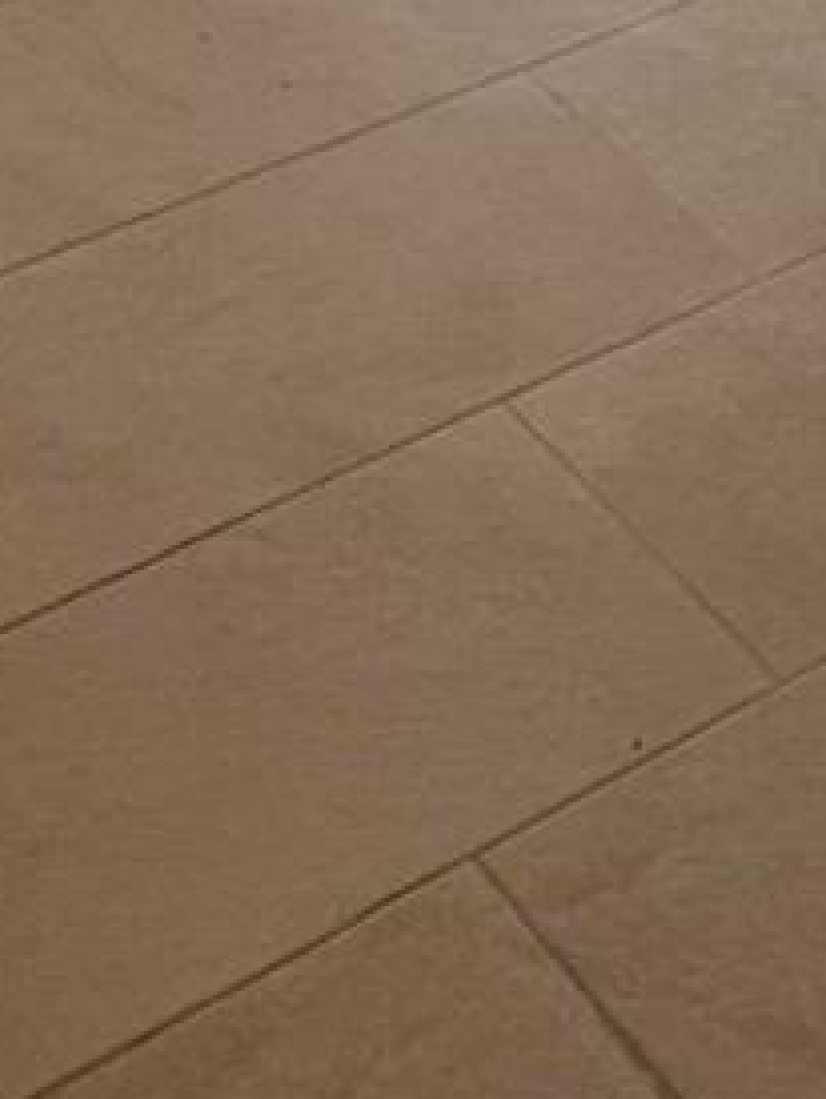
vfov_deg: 14.5
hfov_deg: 13.6
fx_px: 3335
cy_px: -1288
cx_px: 1103
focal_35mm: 105
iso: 125
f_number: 1.78
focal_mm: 6.76
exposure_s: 1/120
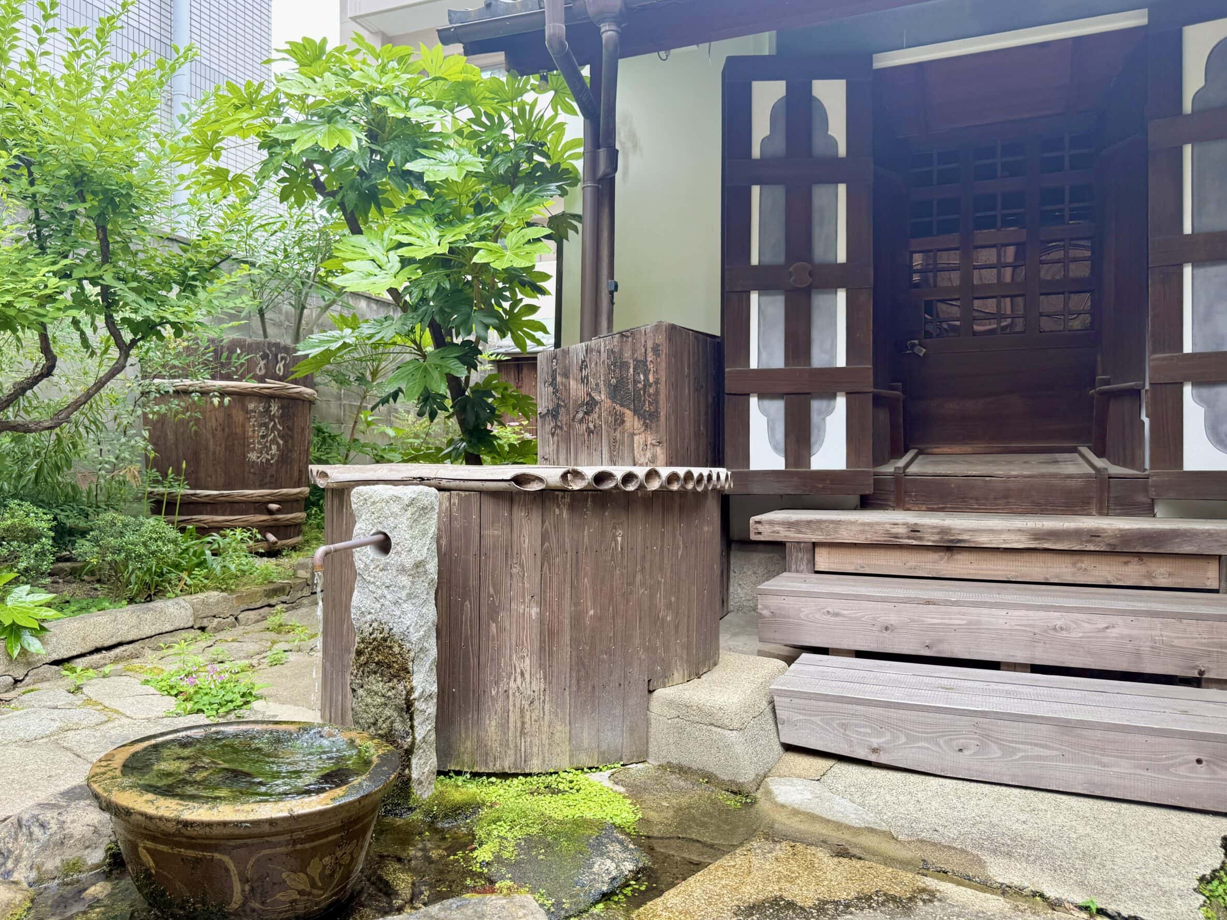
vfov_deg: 53.1
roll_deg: +0.1
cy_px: 465
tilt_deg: -0.8
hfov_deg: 67.2
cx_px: 564
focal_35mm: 26
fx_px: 922
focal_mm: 6.76
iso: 80
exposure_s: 1/121
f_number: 1.78
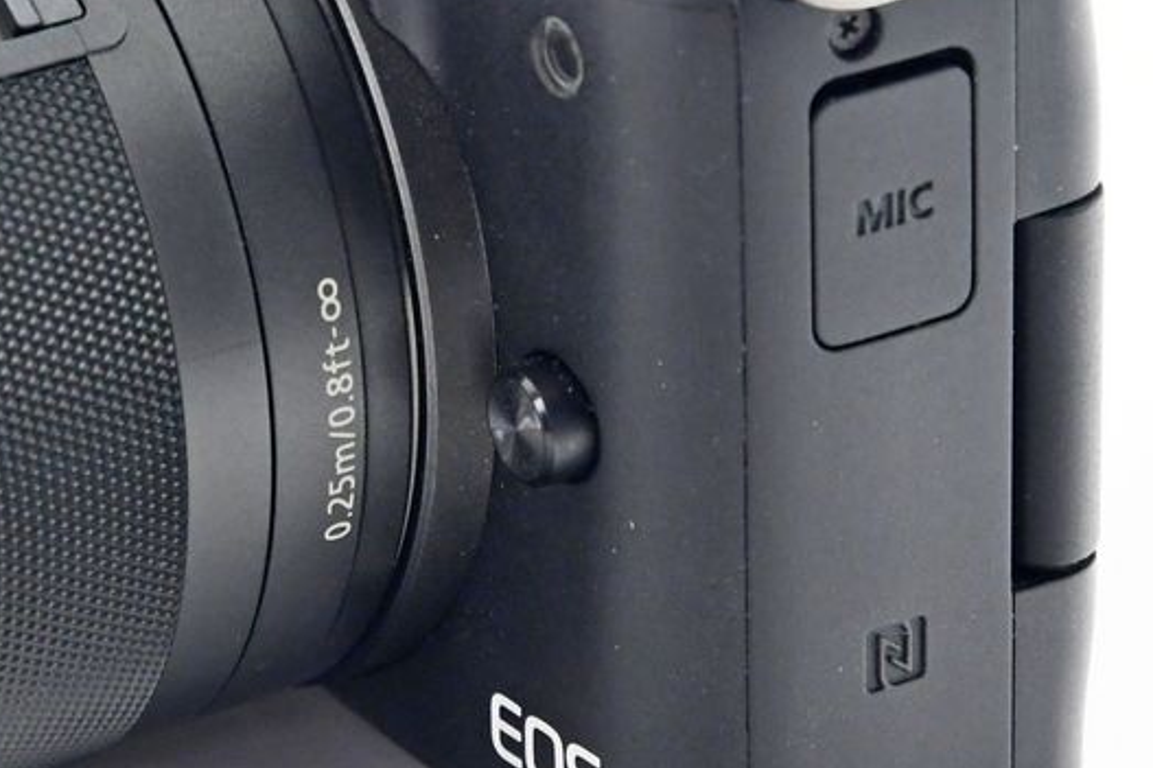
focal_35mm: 276
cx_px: 173
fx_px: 8836
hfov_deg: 7.5
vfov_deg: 5.0
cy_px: 24
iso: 1250
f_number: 8
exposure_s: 1/100
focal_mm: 65
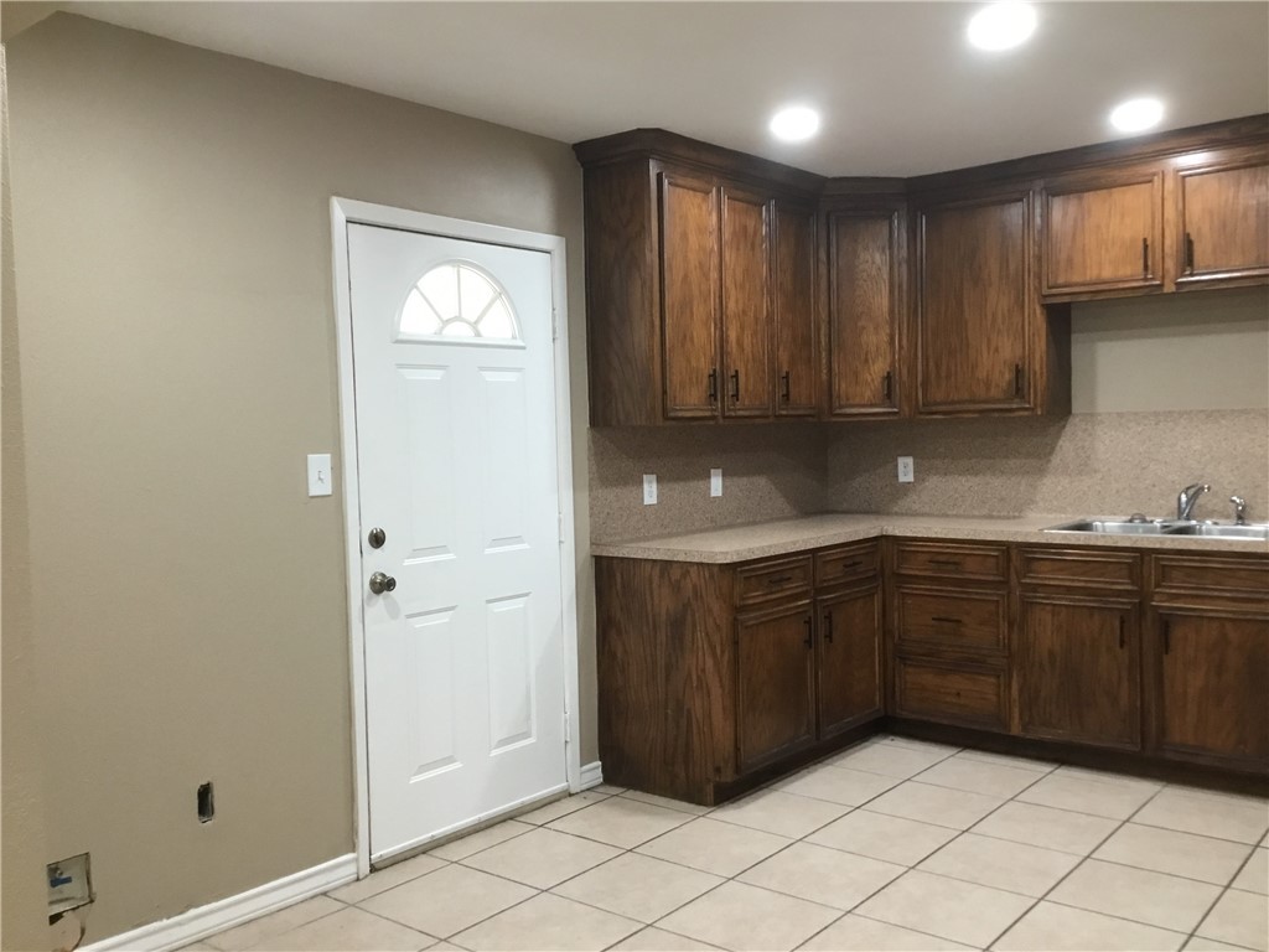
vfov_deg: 45.4
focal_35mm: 31
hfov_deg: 58.4
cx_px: 634
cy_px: 476
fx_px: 1136
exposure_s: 1/30
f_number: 2.4
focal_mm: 3.3
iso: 100
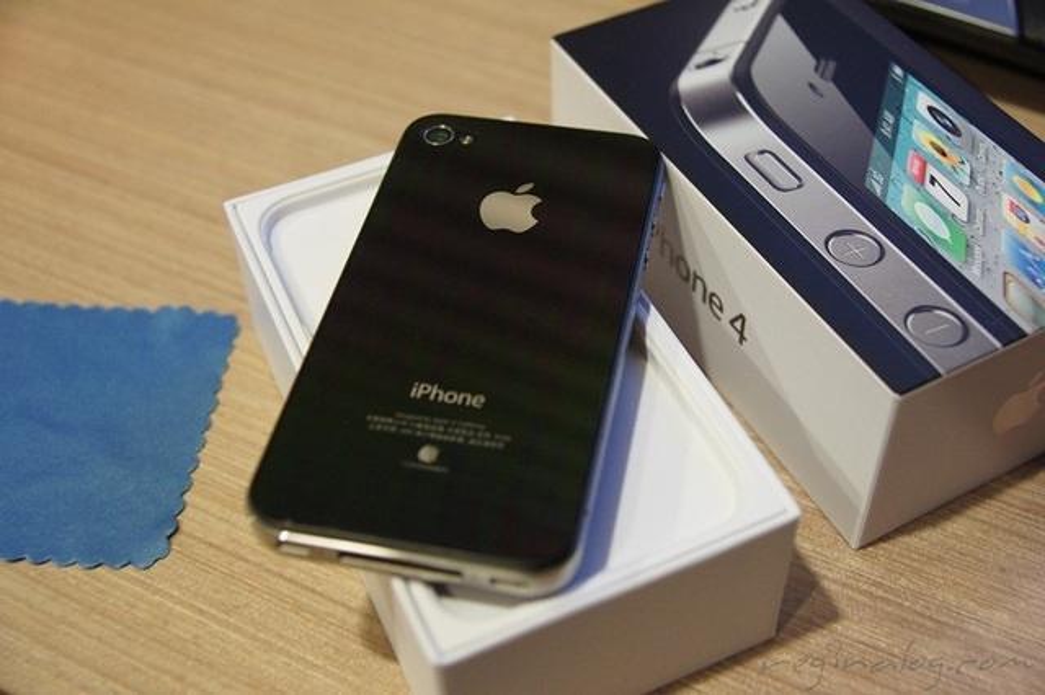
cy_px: 348
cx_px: 522
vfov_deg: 29.8
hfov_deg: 43.6
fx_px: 1306
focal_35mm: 45
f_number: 4
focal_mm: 30
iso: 1600
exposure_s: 1/20
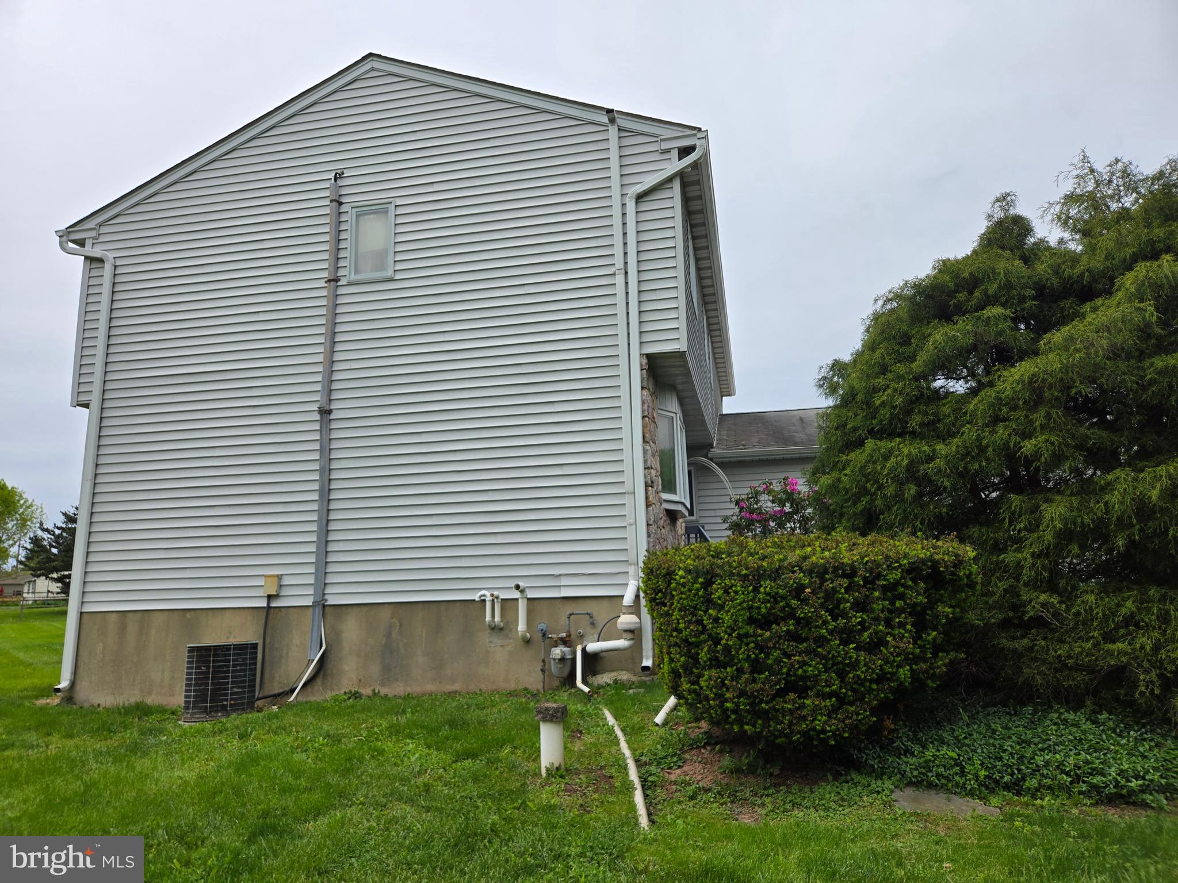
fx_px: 783
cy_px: 442
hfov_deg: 73.9
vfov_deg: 58.9
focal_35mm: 23
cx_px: 589
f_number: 1.8
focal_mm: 5.4
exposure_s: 1/1410
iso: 25
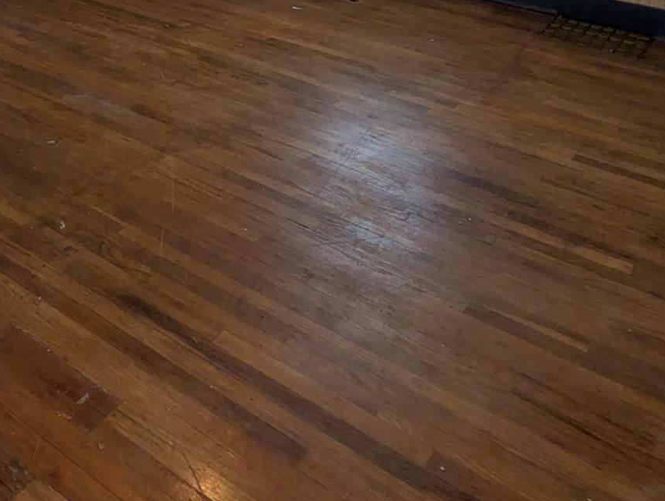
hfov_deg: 40.5
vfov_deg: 27.6
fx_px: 827
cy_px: -164
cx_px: 68
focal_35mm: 43
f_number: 1.95
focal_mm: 2.23
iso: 185
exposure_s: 1/60
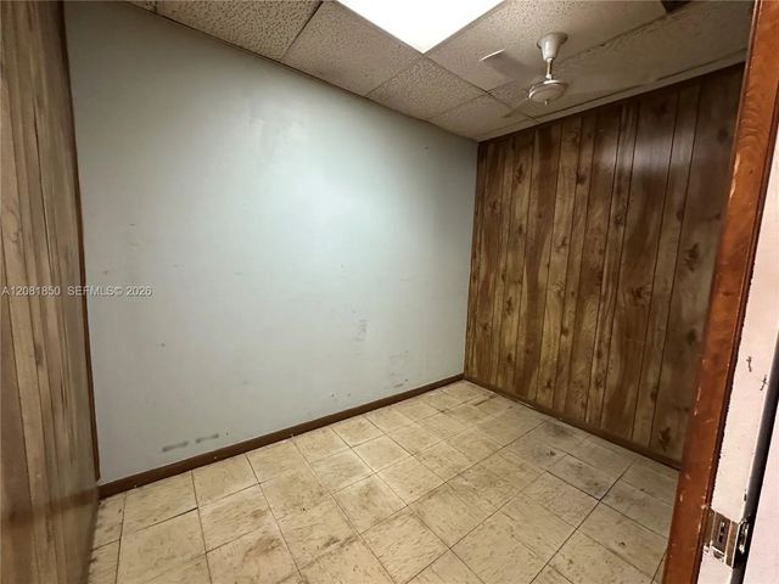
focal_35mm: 14
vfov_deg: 85.7
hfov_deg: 102.1
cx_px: 390
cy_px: 292
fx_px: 315
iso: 640
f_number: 2.2
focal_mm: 2.22
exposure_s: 1/60
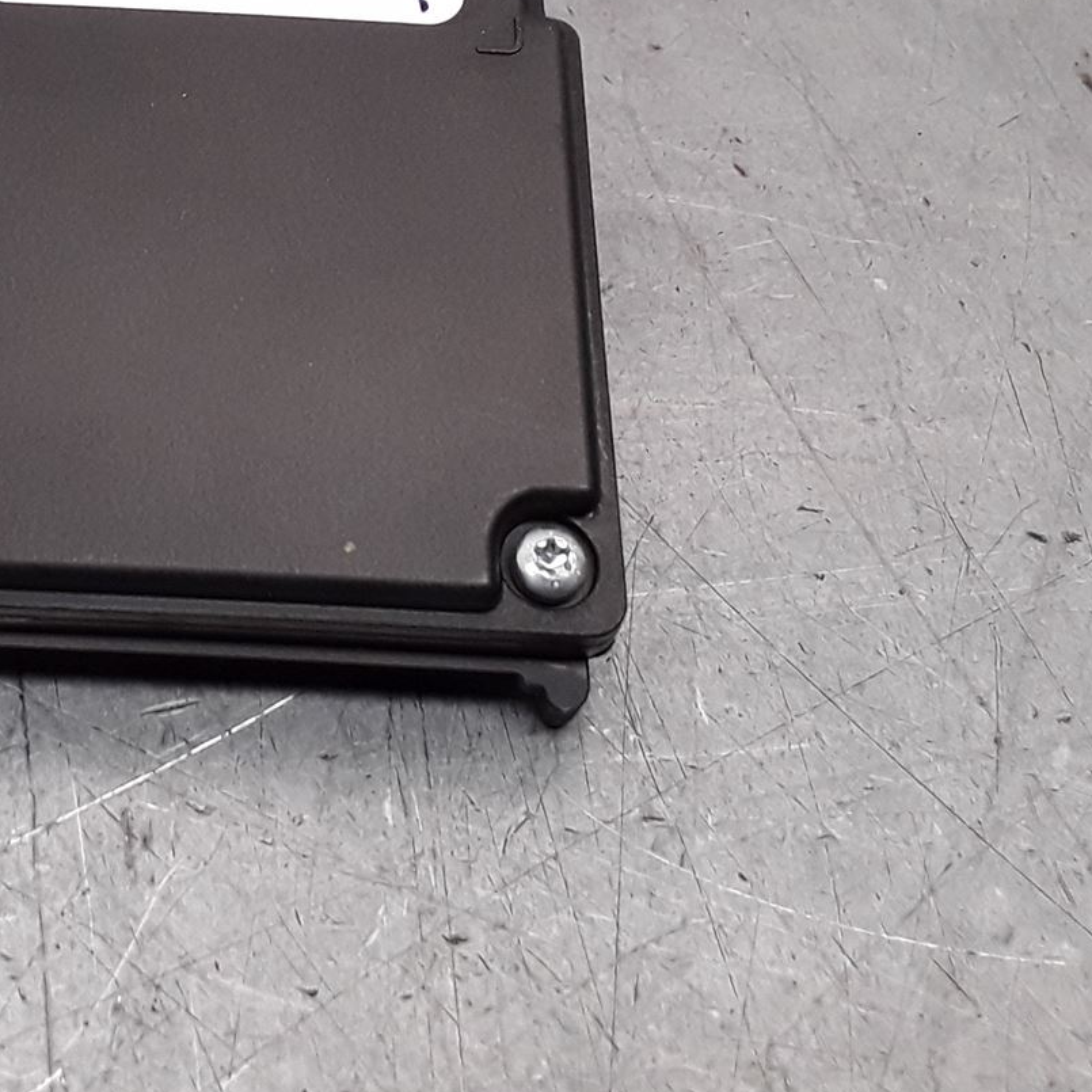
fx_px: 2248
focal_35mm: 63
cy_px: 90
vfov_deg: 26.3
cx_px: 142
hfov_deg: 26.5
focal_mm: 2.91
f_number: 1.9
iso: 100
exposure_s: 1/139
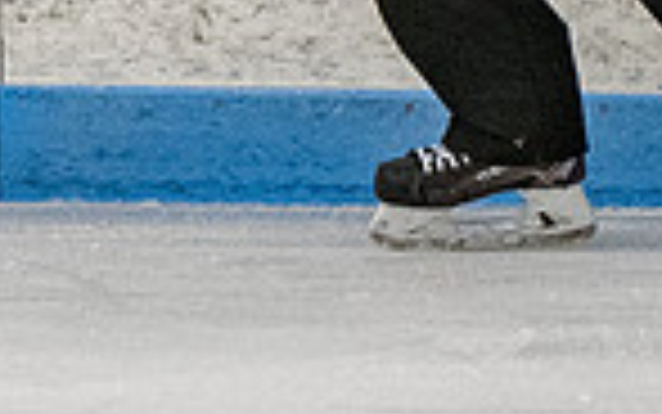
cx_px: 411
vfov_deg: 1.2
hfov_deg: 1.9
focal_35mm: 1105
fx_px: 19944
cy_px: -644
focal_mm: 110
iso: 2500
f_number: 3.5
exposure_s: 1/800
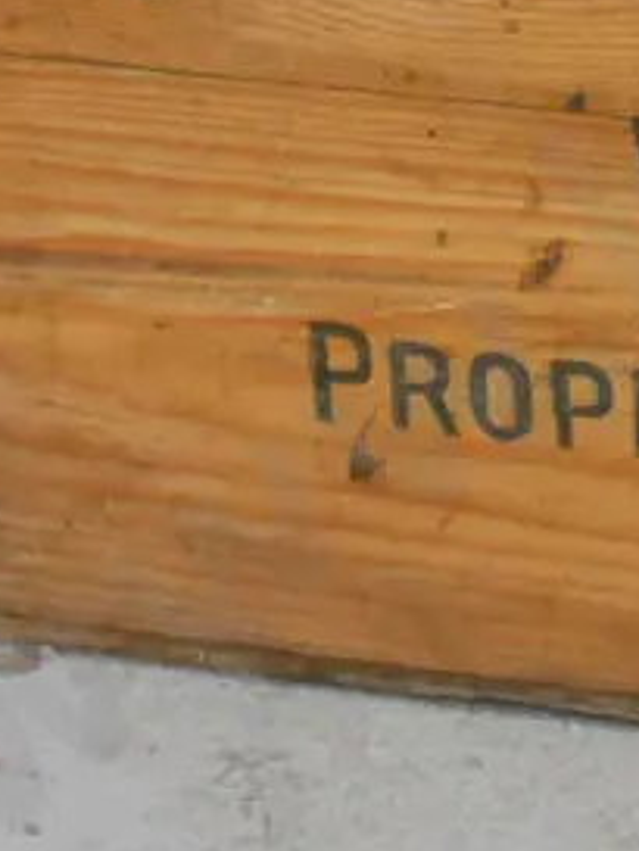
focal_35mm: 180
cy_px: -164
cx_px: 1197
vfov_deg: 10.8
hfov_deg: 7.9
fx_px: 4427
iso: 3200
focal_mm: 24
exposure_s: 1/30
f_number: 5
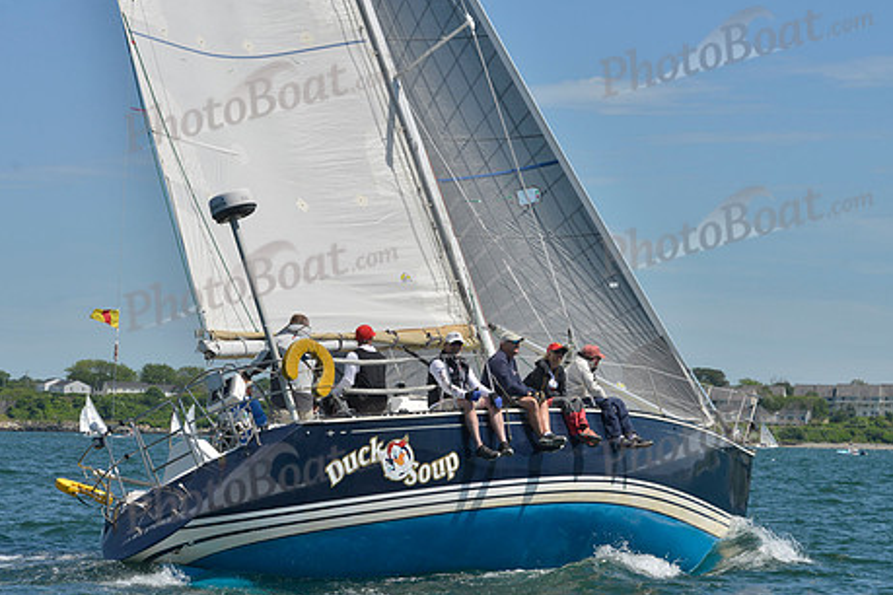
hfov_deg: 14.8
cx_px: 500
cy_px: 355
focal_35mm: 139
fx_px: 3448
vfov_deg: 9.9
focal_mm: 110
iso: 280
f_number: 10
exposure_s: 1/1250
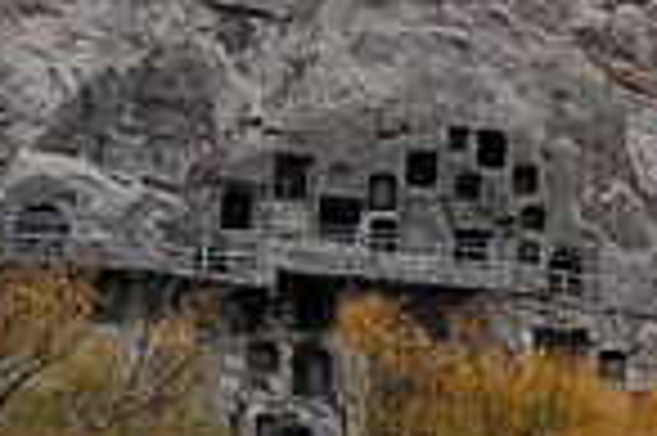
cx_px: 1530
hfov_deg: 9.9
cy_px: 265
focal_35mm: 185
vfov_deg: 7.4
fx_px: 3372
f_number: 6.3
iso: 1600
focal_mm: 20
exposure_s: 1/160
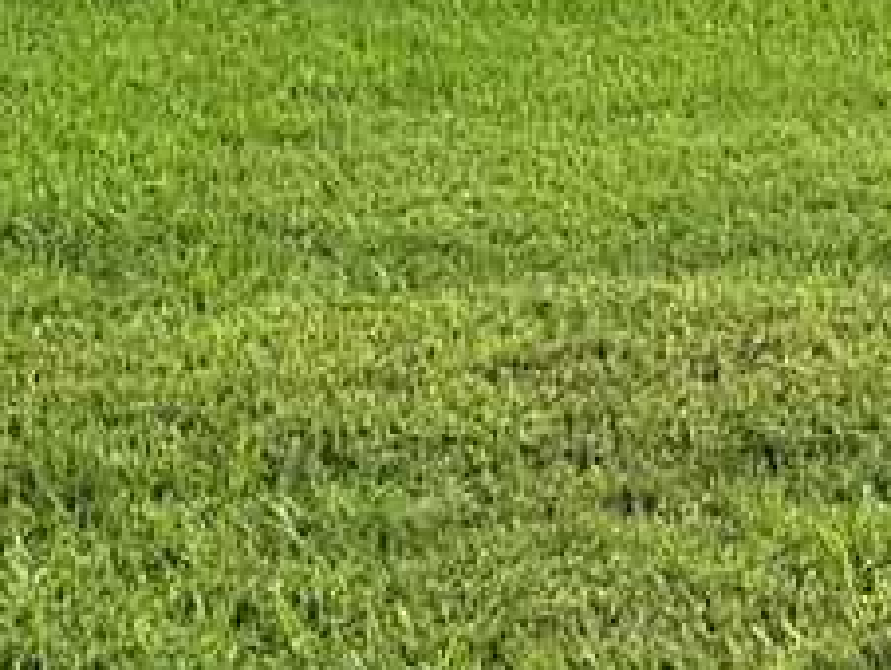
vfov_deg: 13.5
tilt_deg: +4.4
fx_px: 2551
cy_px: -512
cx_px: 1226
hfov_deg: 18.2
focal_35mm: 99
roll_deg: -0.2
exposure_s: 1/713
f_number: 2.2
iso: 50
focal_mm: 2.22
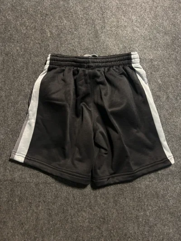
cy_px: 120
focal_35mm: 26
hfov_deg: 53.1
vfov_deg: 67.3
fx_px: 181
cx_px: 90
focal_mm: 5.7
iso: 320
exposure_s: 1/50
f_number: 1.5
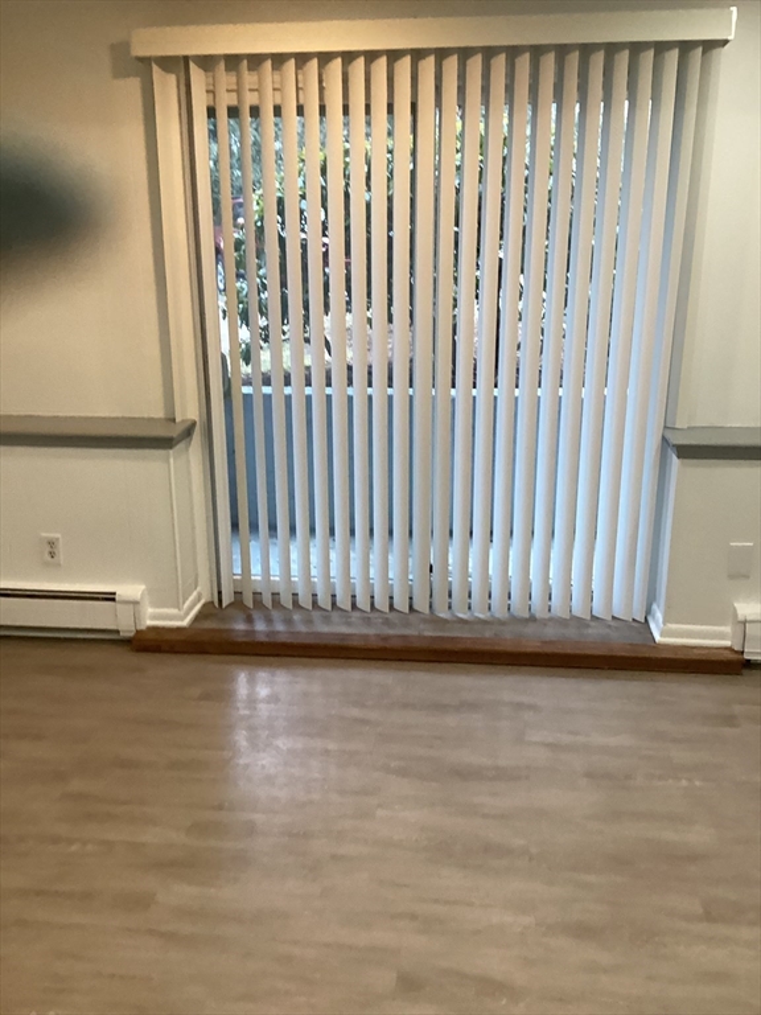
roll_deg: -1.0
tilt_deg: -13.5
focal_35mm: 31
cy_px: 508
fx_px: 909
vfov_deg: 58.4
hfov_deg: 45.4
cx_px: 380
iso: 200
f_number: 2.4
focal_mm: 3.3
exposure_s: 1/60
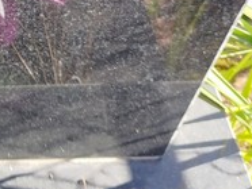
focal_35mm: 103
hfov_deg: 17.1
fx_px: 751
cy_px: -120
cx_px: -130
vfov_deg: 13.3
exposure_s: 1/156
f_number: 1.7
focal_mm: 5.31
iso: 50
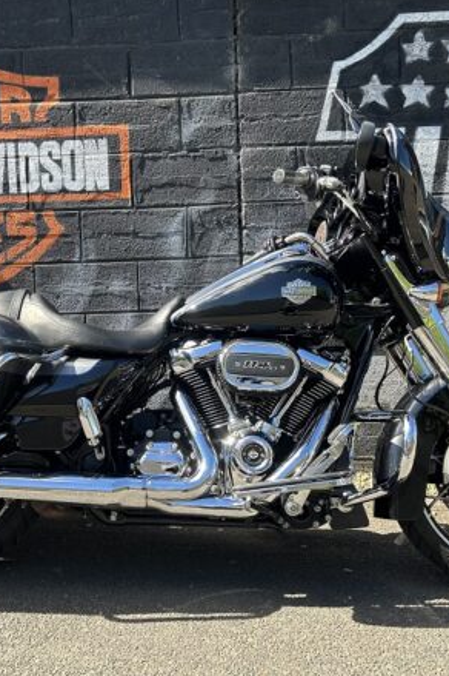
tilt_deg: -4.7
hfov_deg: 35.7
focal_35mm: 37
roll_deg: +1.6
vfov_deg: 51.9
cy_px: 337
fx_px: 693
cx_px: 171
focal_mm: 5.7
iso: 50
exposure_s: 1/808
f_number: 1.5
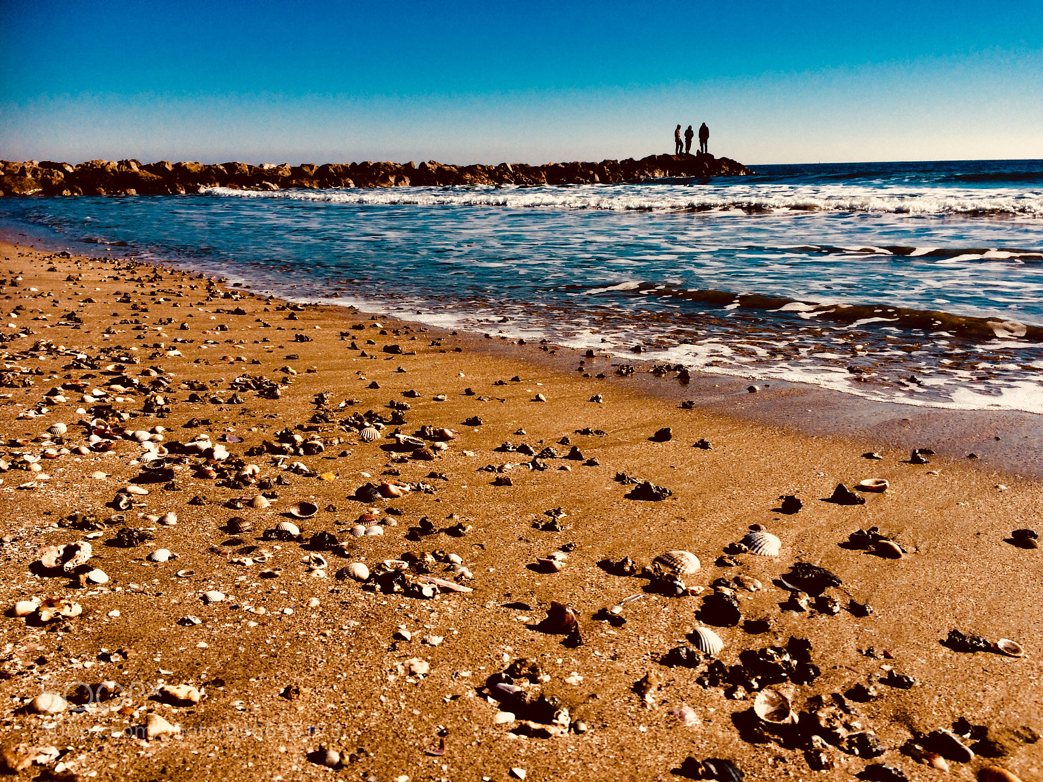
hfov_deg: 61.7
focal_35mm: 29
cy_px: 391
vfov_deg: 48.2
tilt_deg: -15.2
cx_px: 522
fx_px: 874
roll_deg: +1.7
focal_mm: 4.15
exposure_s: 1/3425
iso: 32
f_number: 2.2
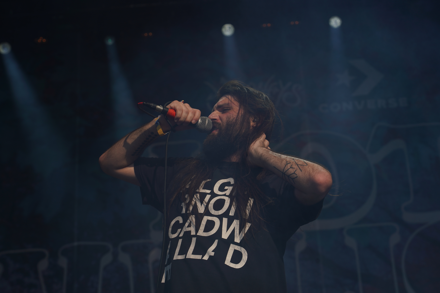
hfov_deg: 19.5
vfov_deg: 13.0
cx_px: 220
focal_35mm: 105
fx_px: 1283
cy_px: 146
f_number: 8
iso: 100
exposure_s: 1/800
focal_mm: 105
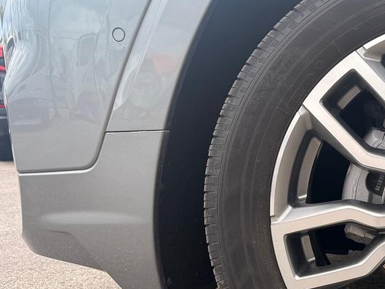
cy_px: 203
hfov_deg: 31.5
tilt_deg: -8.0
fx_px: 612
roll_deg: +0.4
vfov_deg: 26.3
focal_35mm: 55
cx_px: 409
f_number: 1.78
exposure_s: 1/1250
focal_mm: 6.76
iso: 80
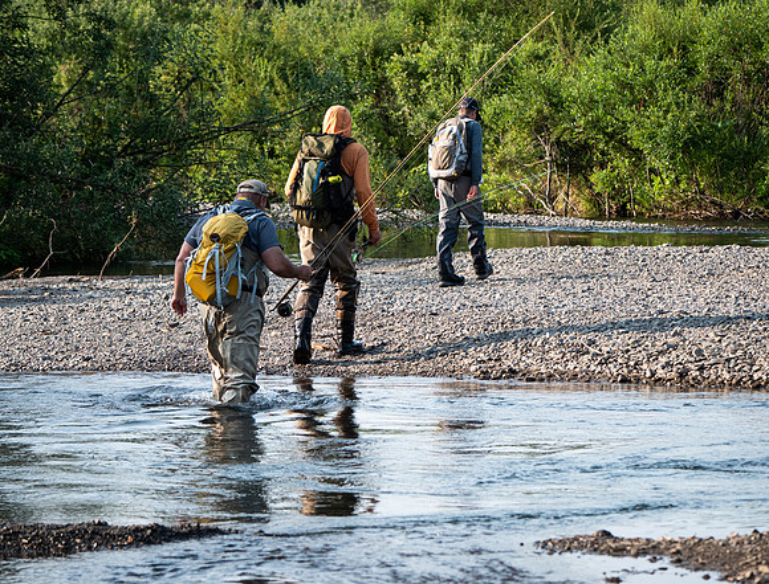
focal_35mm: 192
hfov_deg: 10.2
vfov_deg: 7.8
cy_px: 278
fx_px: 4294
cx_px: 357
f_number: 4
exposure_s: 1/1250
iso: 400
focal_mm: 84
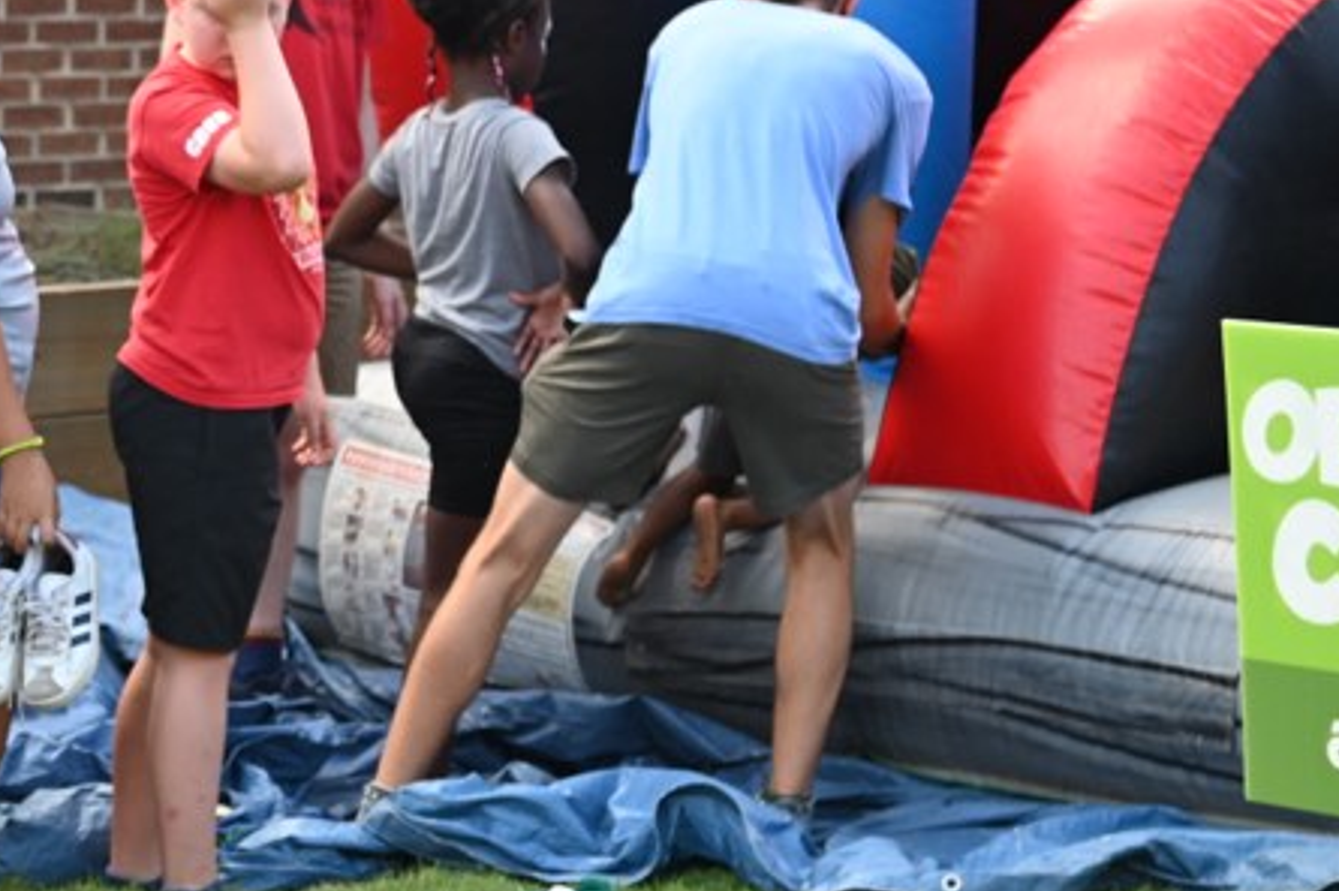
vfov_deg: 10.0
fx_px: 5055
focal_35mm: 136
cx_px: -75
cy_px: 123
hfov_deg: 14.8
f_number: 4
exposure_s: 1/250
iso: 360
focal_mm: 55
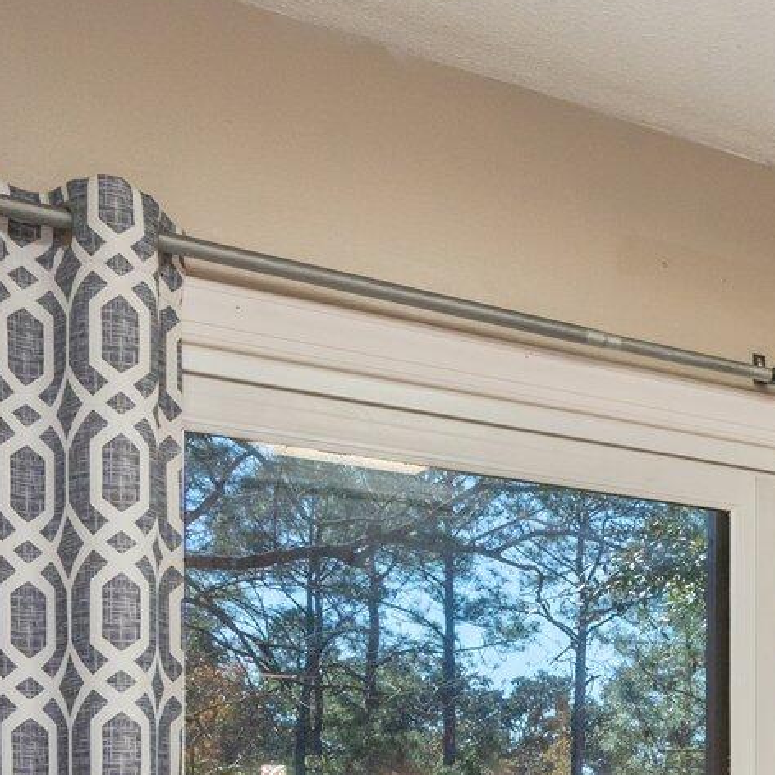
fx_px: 1494
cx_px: 1378
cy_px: 911
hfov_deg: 20.7
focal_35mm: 59
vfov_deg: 26.2
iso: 640
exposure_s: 1/25
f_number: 8
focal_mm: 16
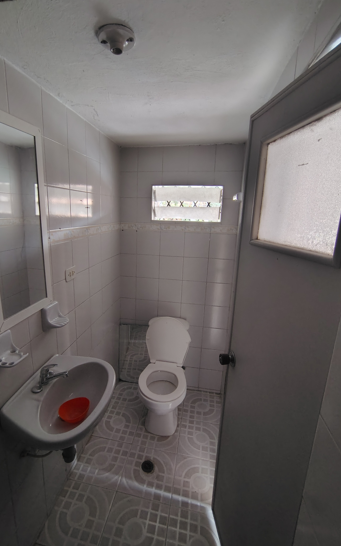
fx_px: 253
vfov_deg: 94.4
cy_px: 273
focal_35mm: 17
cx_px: 150
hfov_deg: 67.8
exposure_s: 1/24
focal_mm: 2.13
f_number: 2.2
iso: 658
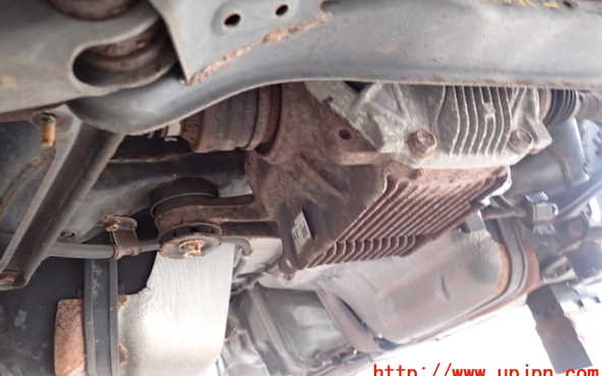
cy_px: 157
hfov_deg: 68.4
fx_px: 443
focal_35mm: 27
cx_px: 297
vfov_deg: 45.8
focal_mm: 4.5
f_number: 2
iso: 320
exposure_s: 1/30
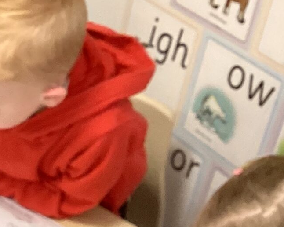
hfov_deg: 14.3
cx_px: -216
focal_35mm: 120
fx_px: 1008
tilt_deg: -40.2
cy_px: 306
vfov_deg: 12.4
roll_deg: -0.9
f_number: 2.4
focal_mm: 3.3
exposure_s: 1/50
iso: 160
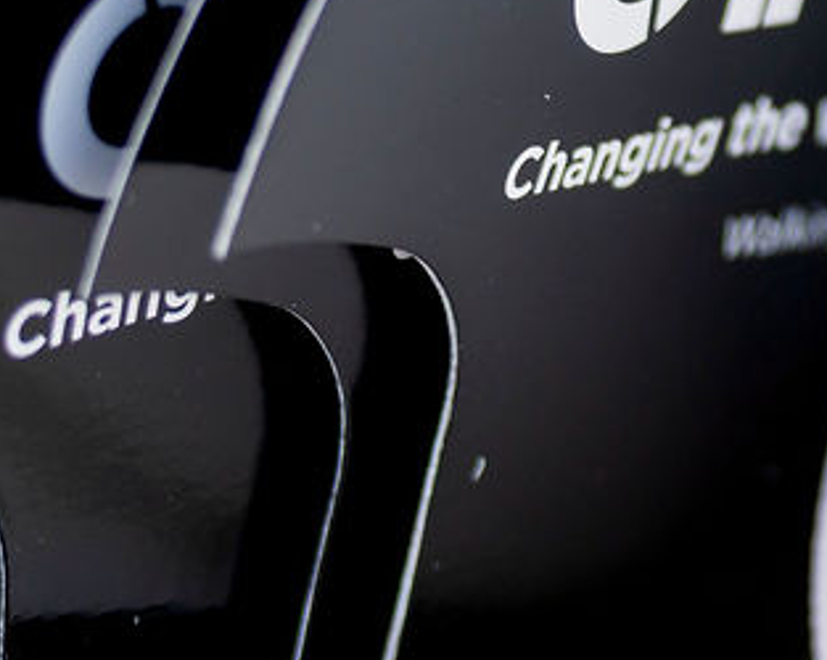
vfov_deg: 4.9
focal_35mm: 313
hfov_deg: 6.0
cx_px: 1702
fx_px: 7656
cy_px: -3
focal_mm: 62
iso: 200
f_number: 2.5
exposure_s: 1/640
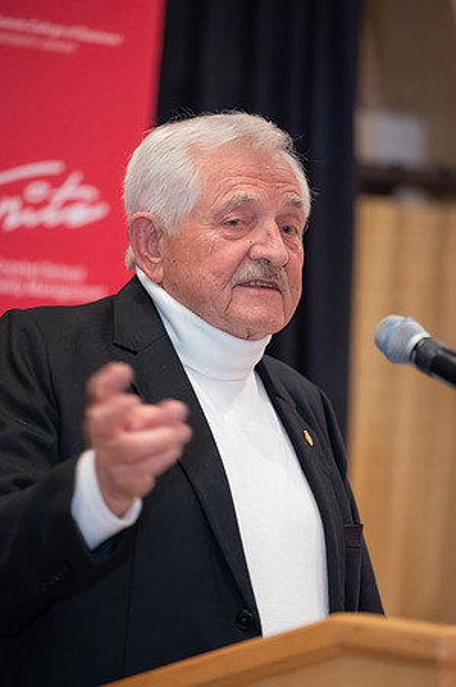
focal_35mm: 200
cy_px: 344
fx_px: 3809
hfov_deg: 6.9
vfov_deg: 10.3
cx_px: 228
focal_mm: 200
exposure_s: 1/125
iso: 8000
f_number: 3.2
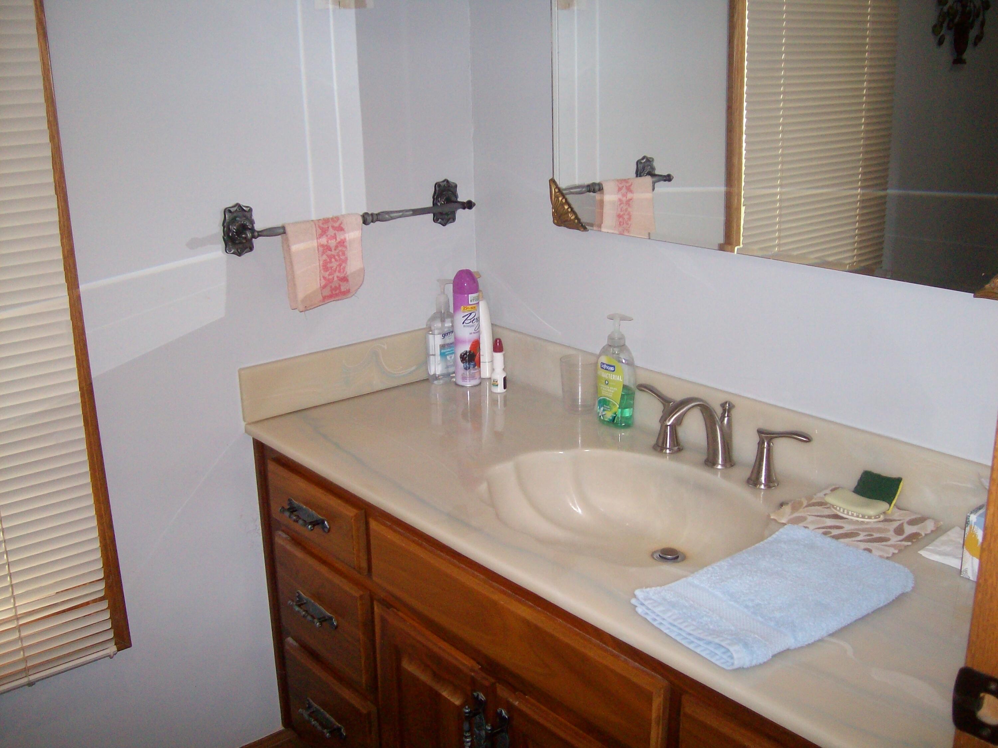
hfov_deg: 52.6
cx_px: 499
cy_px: 374
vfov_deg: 40.7
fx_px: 1009
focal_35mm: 35
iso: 200
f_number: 2.8
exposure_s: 1/40
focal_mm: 5.8
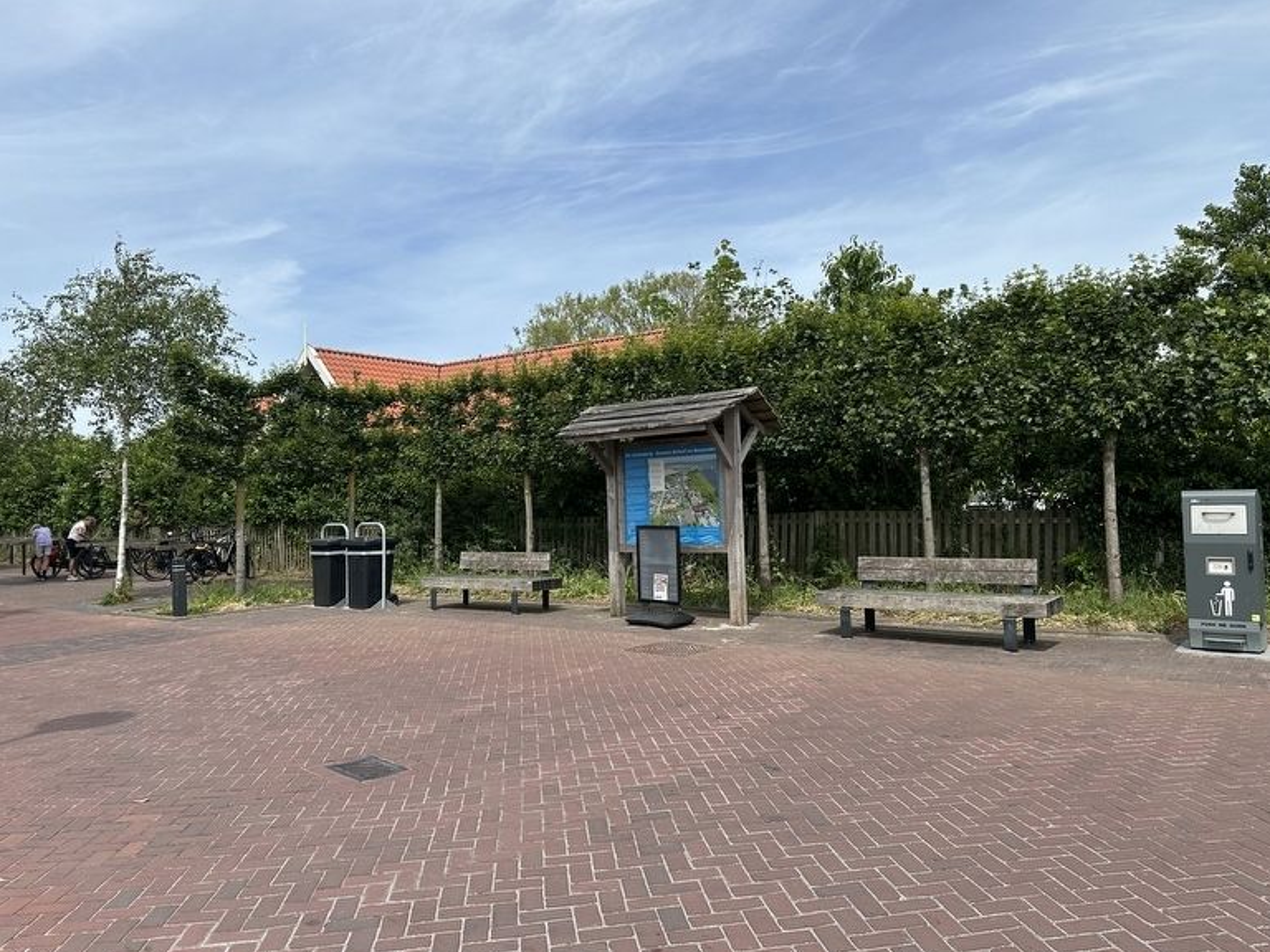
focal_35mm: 25
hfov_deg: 69.4
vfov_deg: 54.9
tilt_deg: +2.8
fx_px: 917
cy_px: 466
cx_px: 658
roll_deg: +1.3
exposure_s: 1/4762
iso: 80
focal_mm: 6.86
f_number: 1.78
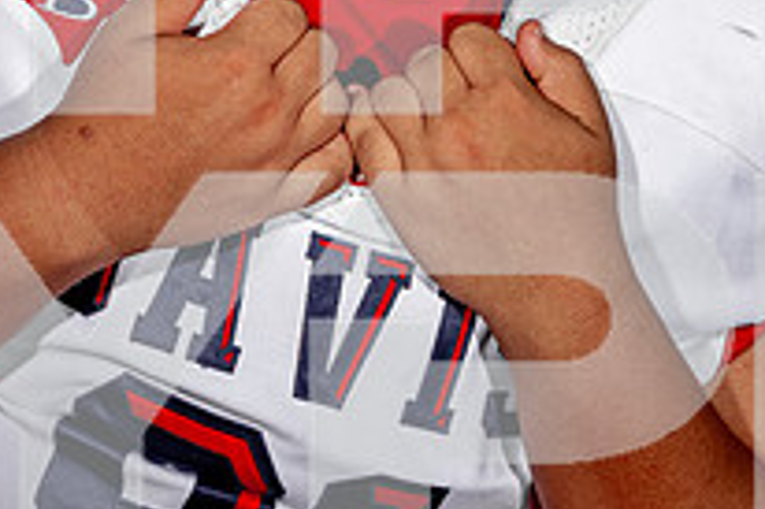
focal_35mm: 110
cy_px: -80
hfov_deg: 18.5
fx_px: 2336
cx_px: 249
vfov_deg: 12.2
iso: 100
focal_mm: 39
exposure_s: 1/125
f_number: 6.3
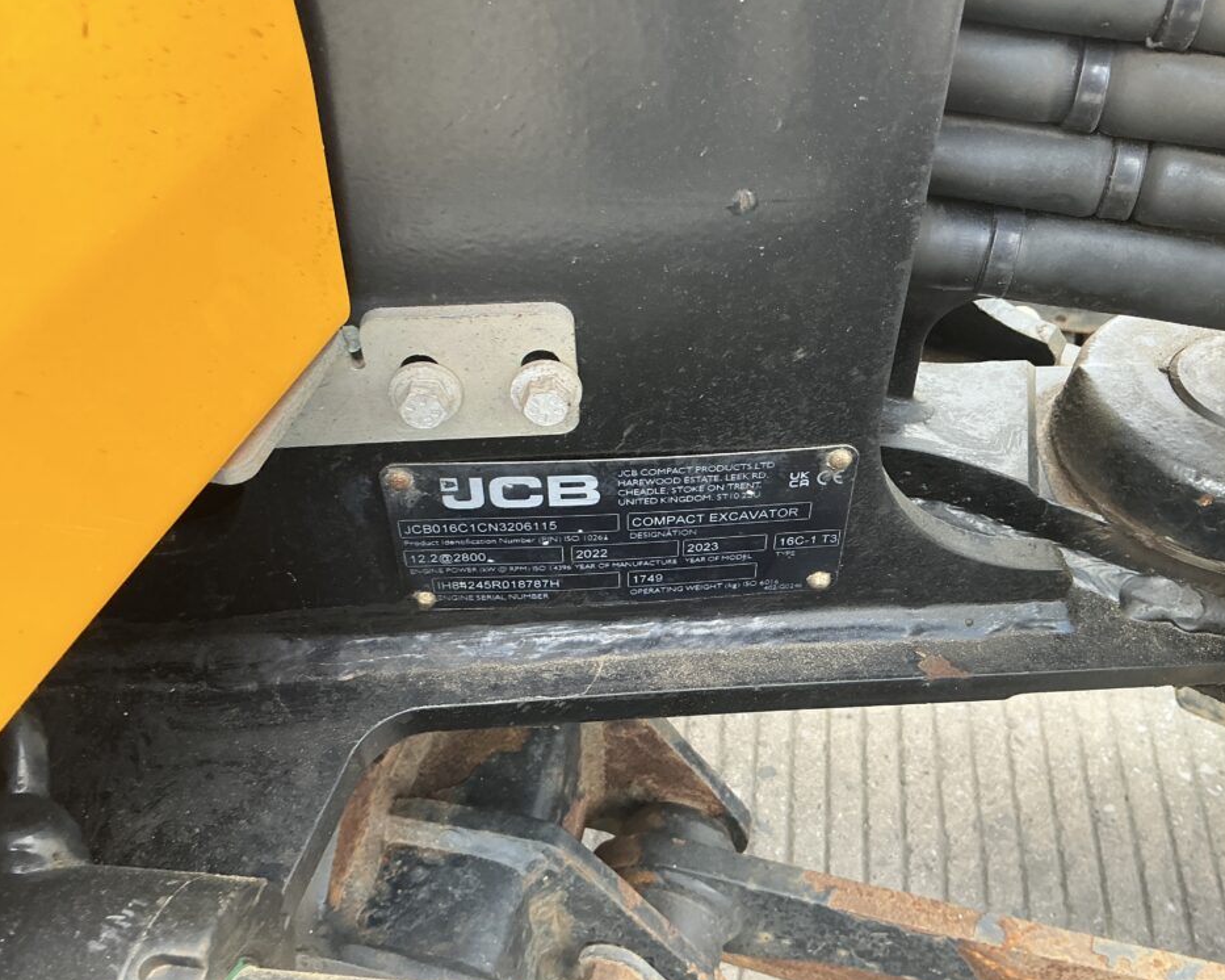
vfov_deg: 48.5
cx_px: 649
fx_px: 1087
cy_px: 493
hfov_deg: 58.7
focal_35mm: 30
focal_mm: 3
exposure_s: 1/122
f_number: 1.8
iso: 40
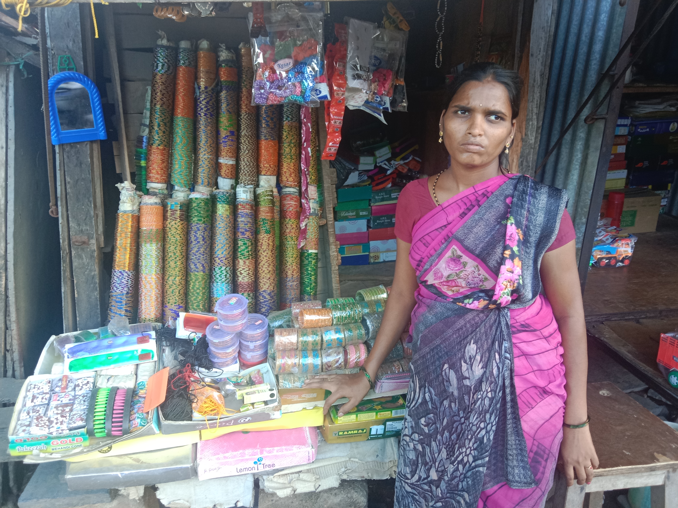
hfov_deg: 65.3
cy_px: 254
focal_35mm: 27
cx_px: 339
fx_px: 529
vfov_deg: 51.4
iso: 244
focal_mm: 3.65
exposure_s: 1/33.3
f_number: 2.2
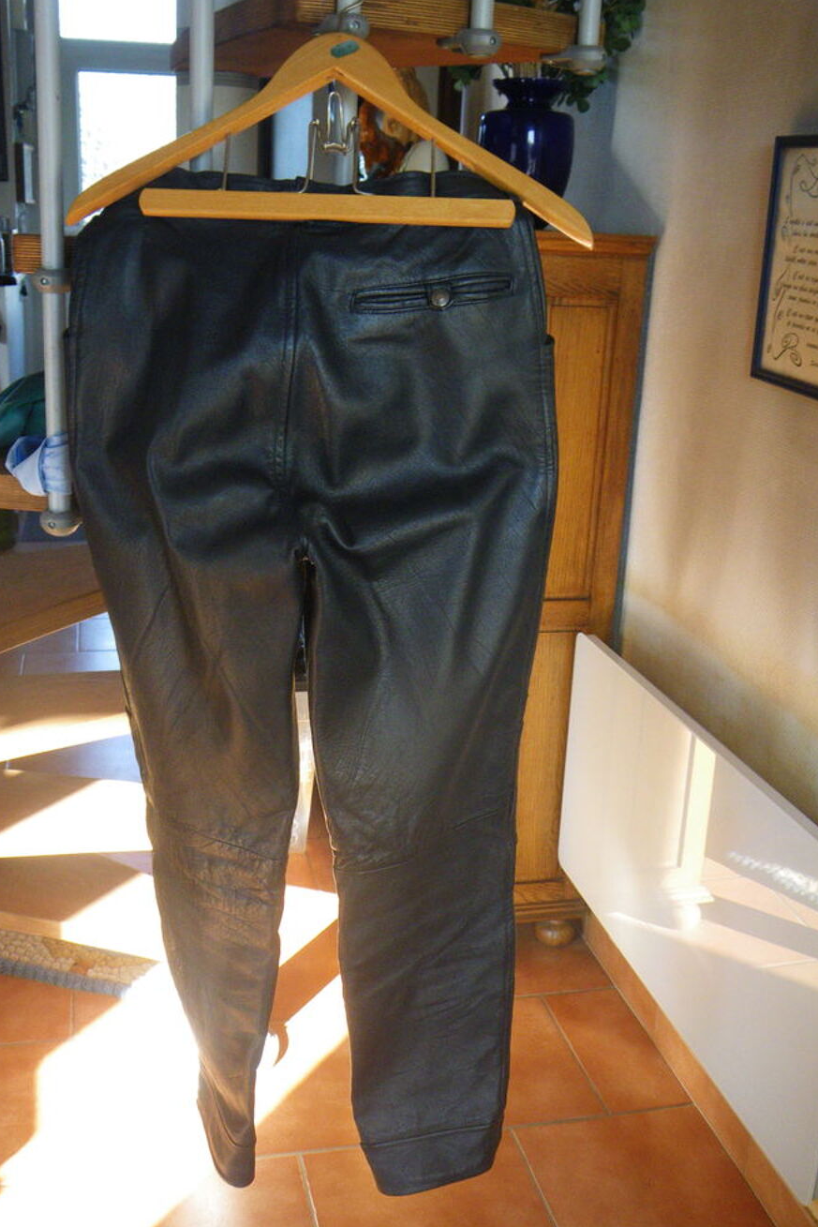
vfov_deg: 53.1
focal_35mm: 36
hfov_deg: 36.8
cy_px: 623
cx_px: 366
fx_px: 1227
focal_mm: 6.1
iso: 320
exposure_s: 1/50
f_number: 3.8
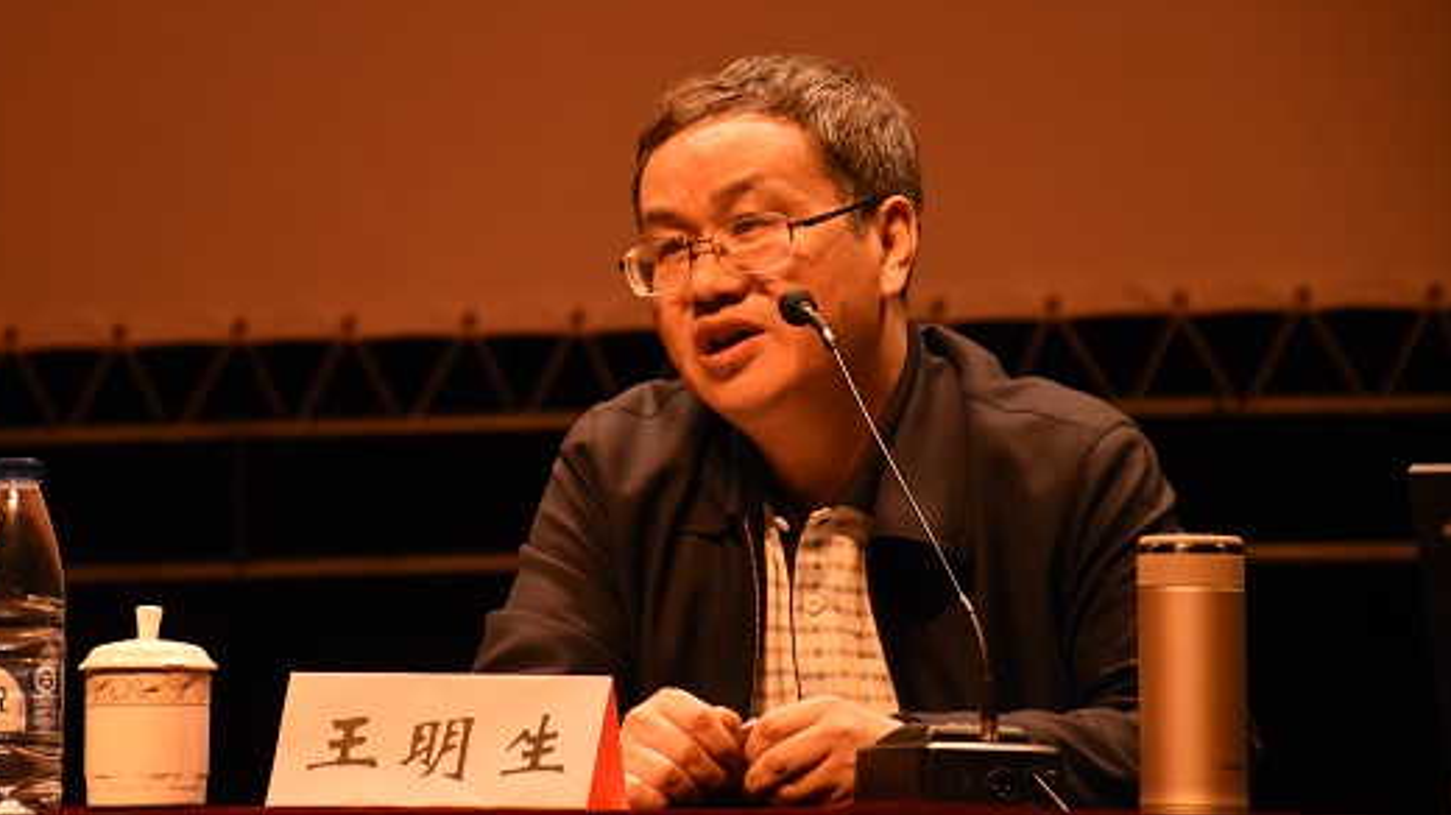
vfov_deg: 4.8
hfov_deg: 8.5
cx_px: 619
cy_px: 324
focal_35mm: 254
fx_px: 9769
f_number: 5.6
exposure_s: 1/60
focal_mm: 140
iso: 2000
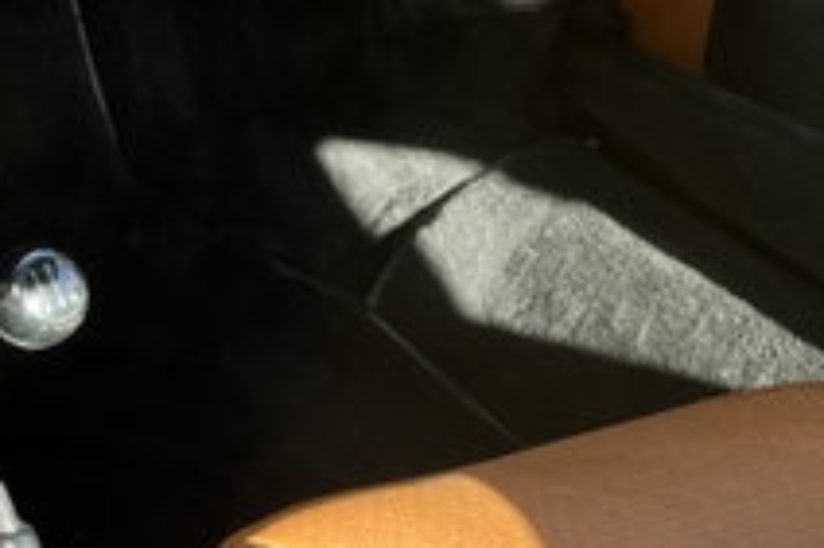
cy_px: 62
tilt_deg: -28.9
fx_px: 2241
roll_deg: -4.3
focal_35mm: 98
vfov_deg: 13.8
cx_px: -579
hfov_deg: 17.6
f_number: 1.6
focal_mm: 5.1
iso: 50
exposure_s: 1/122
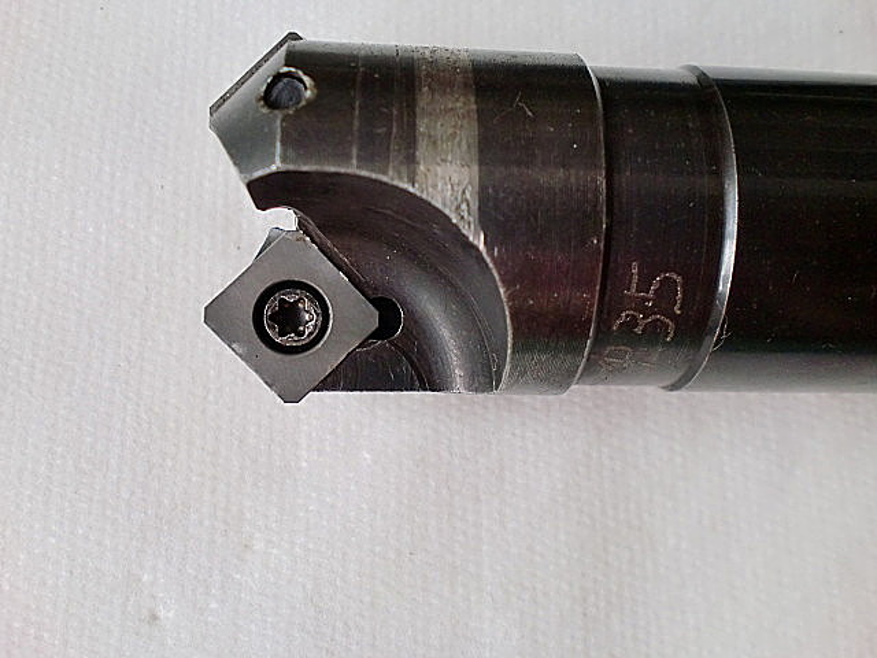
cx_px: 438
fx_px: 887
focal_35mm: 35
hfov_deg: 52.6
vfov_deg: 40.7
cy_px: 329
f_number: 3.1
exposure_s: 1/60
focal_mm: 6.3
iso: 160
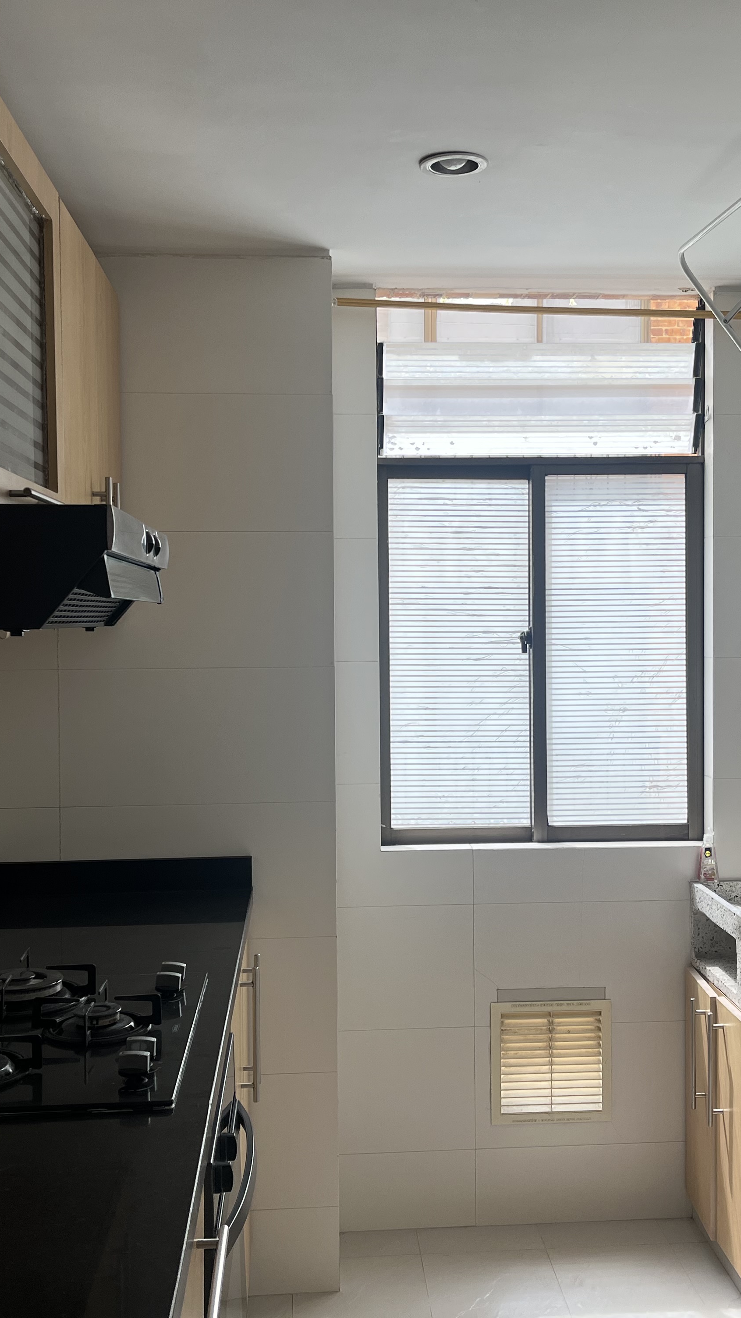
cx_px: 422
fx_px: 1327
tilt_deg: +0.8
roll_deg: +0.8
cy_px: 662
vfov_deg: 52.8
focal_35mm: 38
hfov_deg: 31.2
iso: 50
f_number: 1.6
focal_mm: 5.1
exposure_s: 1/449
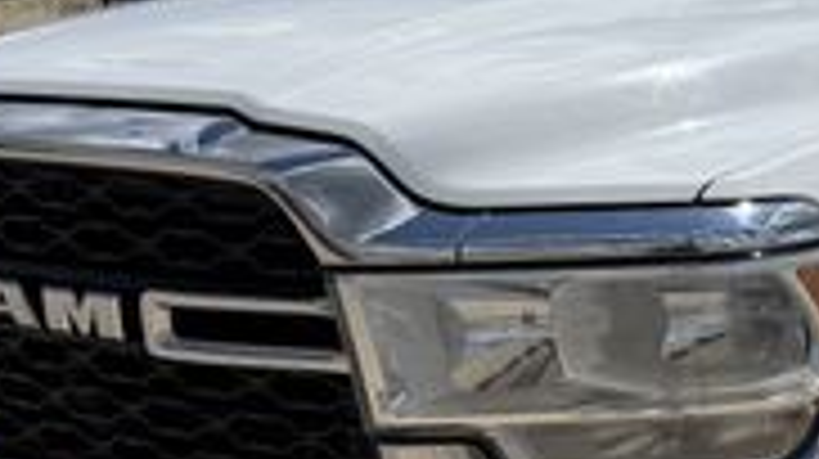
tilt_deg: -10.8
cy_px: 270
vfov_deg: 13.1
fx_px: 1996
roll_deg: -0.7
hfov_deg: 22.4
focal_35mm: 92
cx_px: 796
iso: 80
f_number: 1.78
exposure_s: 1/12346
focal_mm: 6.76
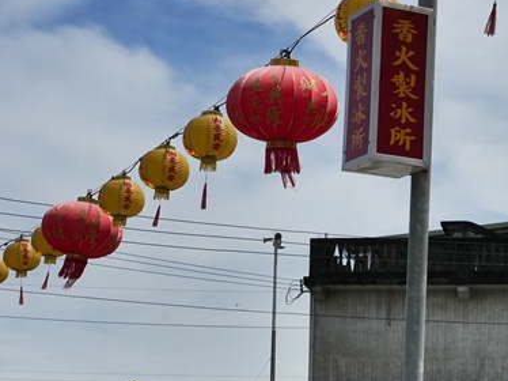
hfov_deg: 18.0
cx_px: 346
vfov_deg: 13.4
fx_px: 1599
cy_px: 371
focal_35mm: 109
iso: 2500
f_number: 13
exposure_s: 1/5000
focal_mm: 41.4
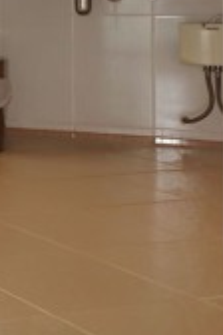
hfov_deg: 11.3
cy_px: -16
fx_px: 864
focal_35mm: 93
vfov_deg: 21.0
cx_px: -364
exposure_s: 1/30
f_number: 3.6
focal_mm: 17.5
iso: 200
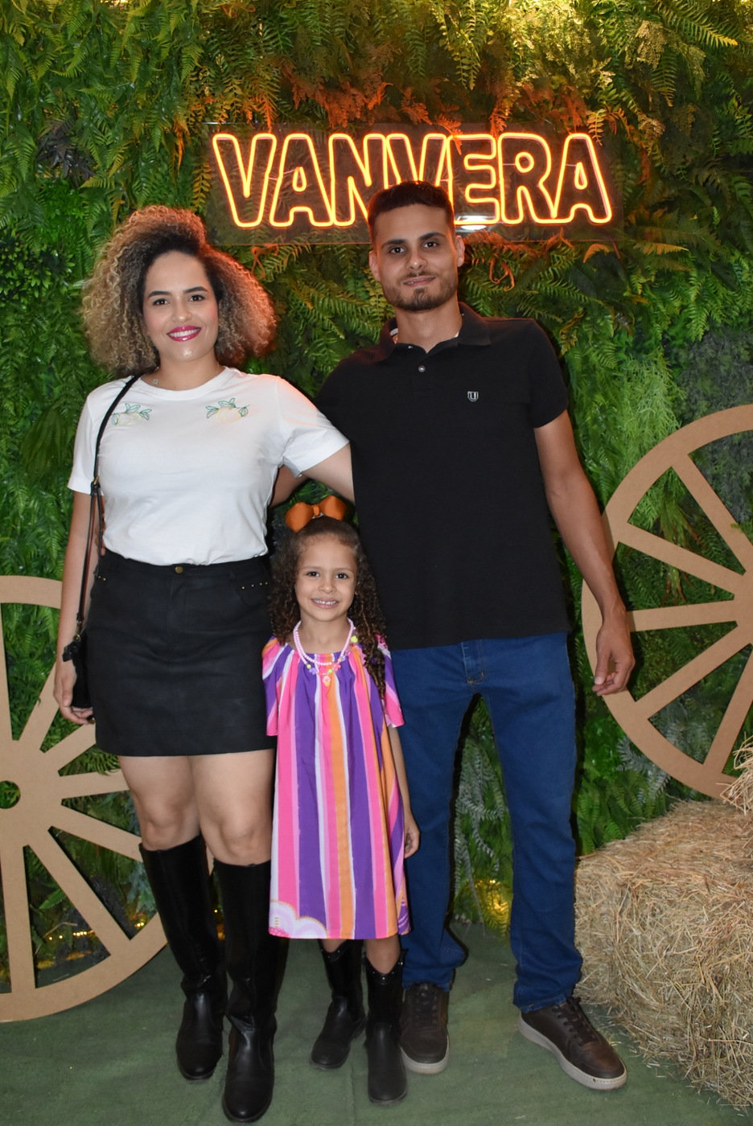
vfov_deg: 57.2
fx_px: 1033
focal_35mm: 33
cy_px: 563
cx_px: 376
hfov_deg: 40.0
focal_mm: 22
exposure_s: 1/60
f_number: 5.6
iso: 1600
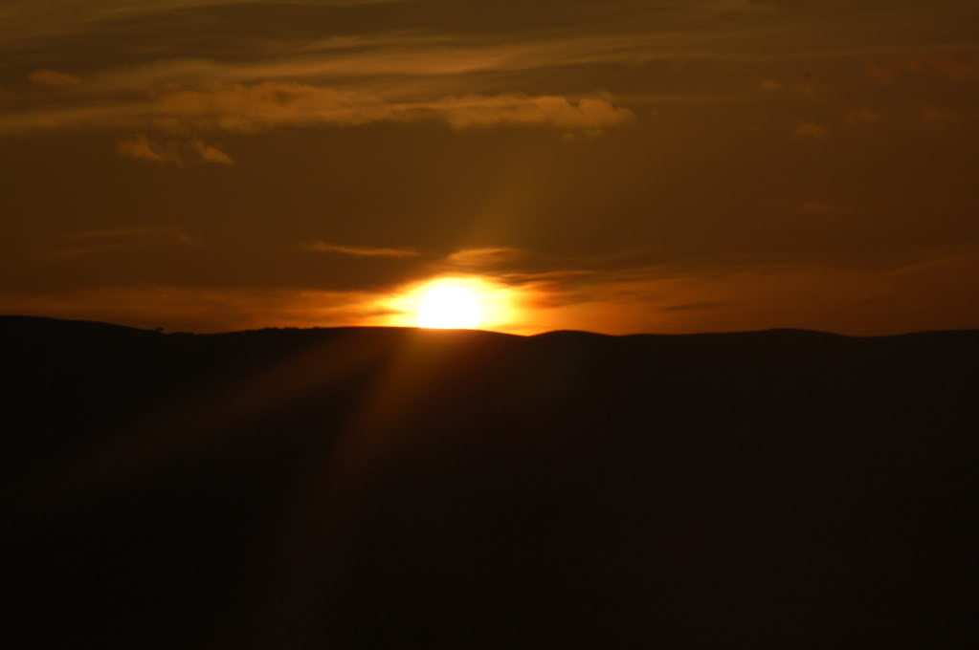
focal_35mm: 232
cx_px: 490
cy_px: 325
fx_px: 6317
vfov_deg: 5.9
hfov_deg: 8.9
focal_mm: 155
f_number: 11
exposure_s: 1/4000
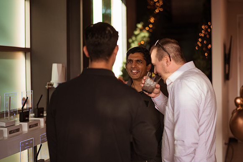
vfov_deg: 21.1
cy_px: 72
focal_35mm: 64
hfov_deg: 31.2
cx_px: 135
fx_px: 434
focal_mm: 58
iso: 200
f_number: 1.4
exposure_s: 1/640
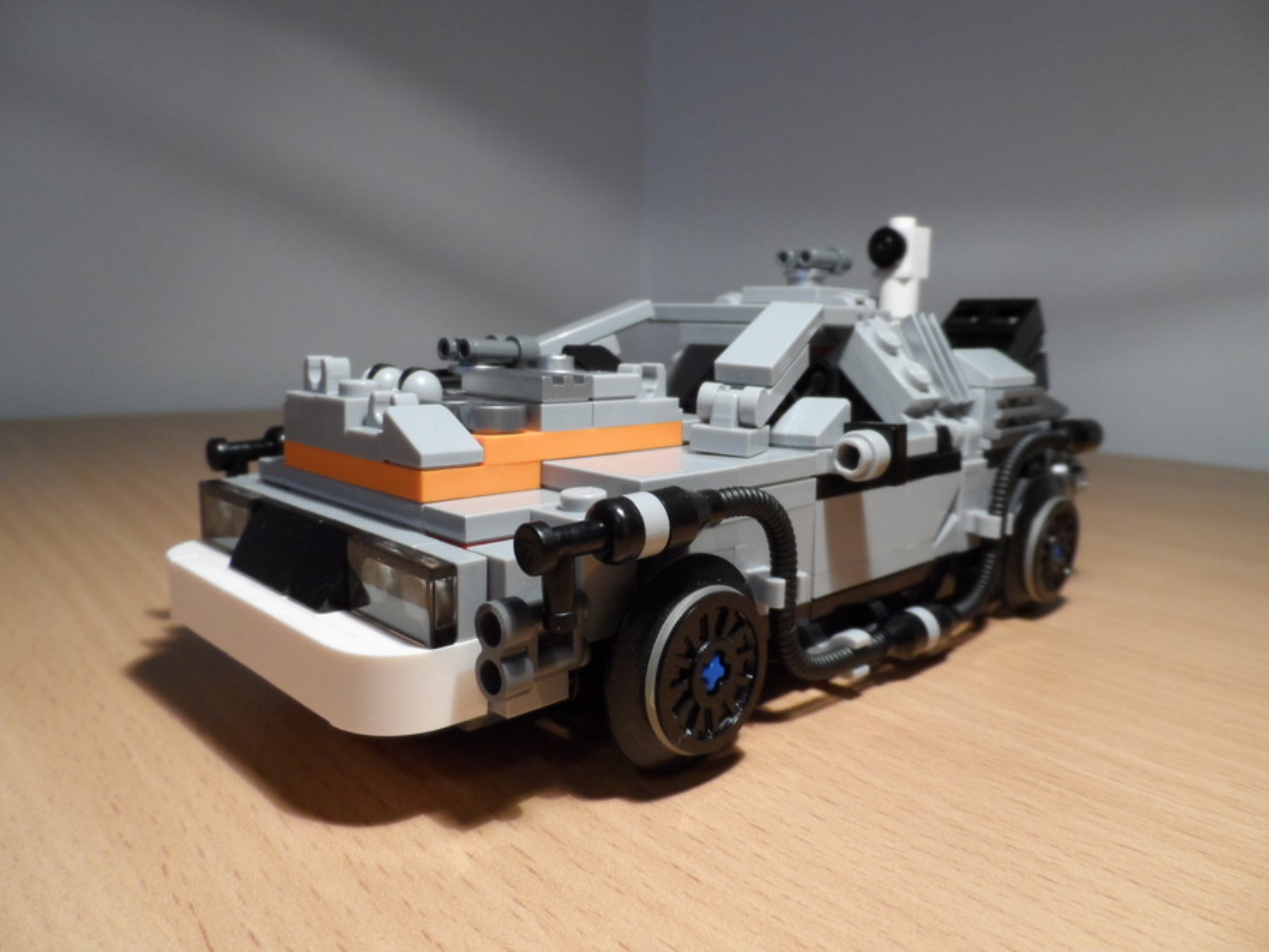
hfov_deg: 71.6
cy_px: 476
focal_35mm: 24
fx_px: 880
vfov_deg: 56.8
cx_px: 634
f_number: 3.2
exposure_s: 1/20
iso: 200
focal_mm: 4
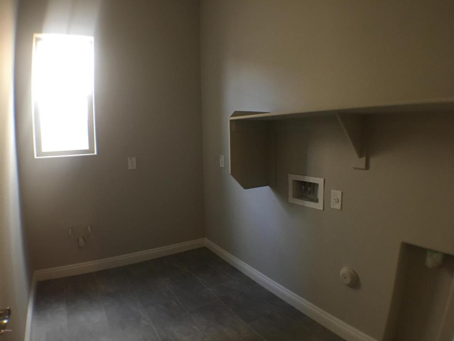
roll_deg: +0.8
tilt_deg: -5.6
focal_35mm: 29
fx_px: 380
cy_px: 170
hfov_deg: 61.7
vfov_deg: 48.2
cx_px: 227
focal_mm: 4.15
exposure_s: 1/15
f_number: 2.2
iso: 80
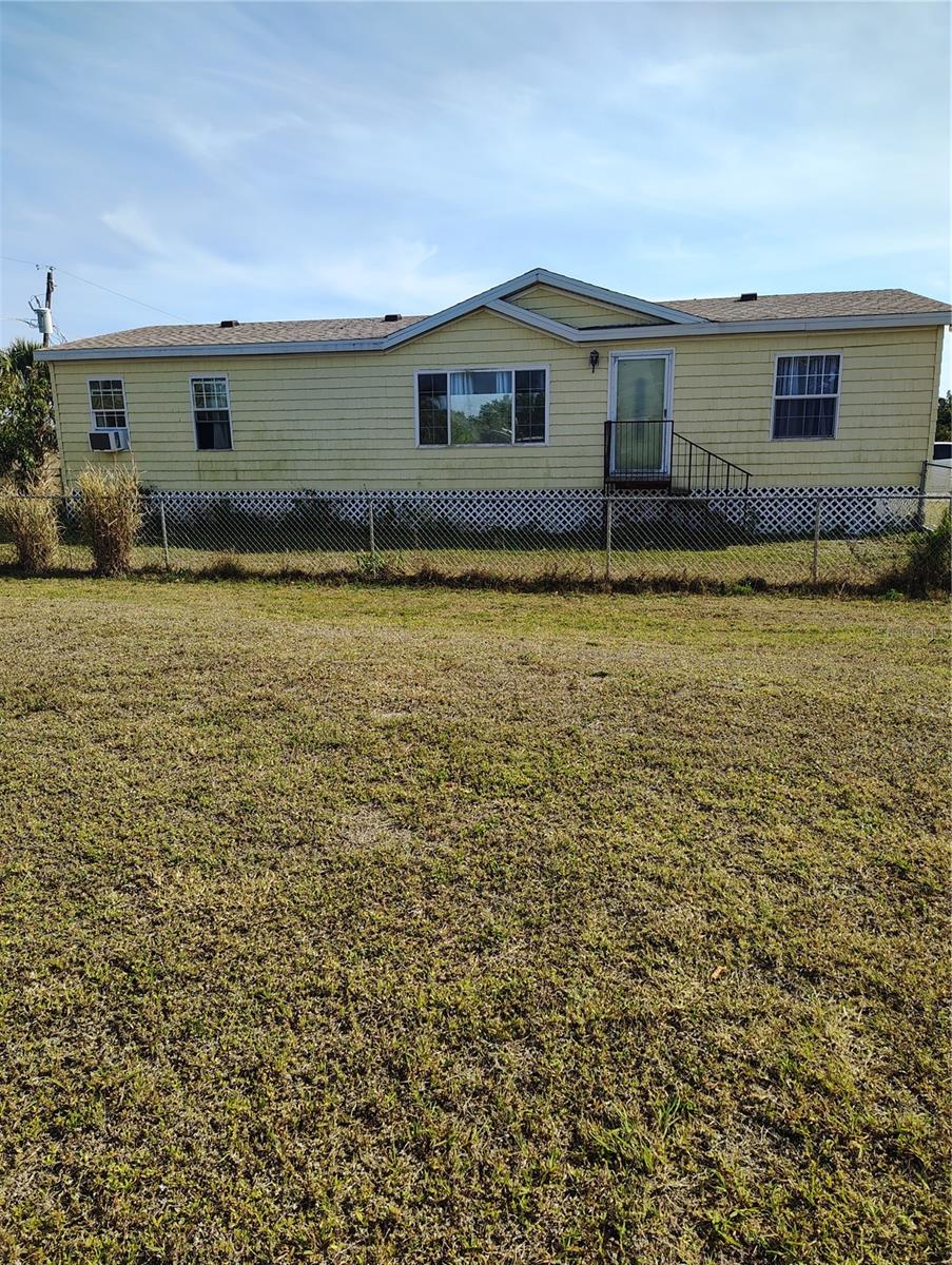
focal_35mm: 24
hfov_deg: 56.9
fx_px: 878
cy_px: 632
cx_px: 476
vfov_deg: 71.5
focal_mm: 5.56
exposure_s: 1/1260
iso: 120
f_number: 1.8
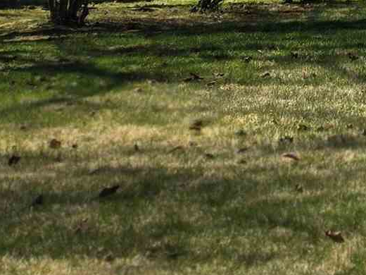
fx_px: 1438
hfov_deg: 10.9
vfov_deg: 10.3
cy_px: -215
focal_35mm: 136
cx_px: 1011
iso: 25
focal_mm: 5.4
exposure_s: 1/1567
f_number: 1.8
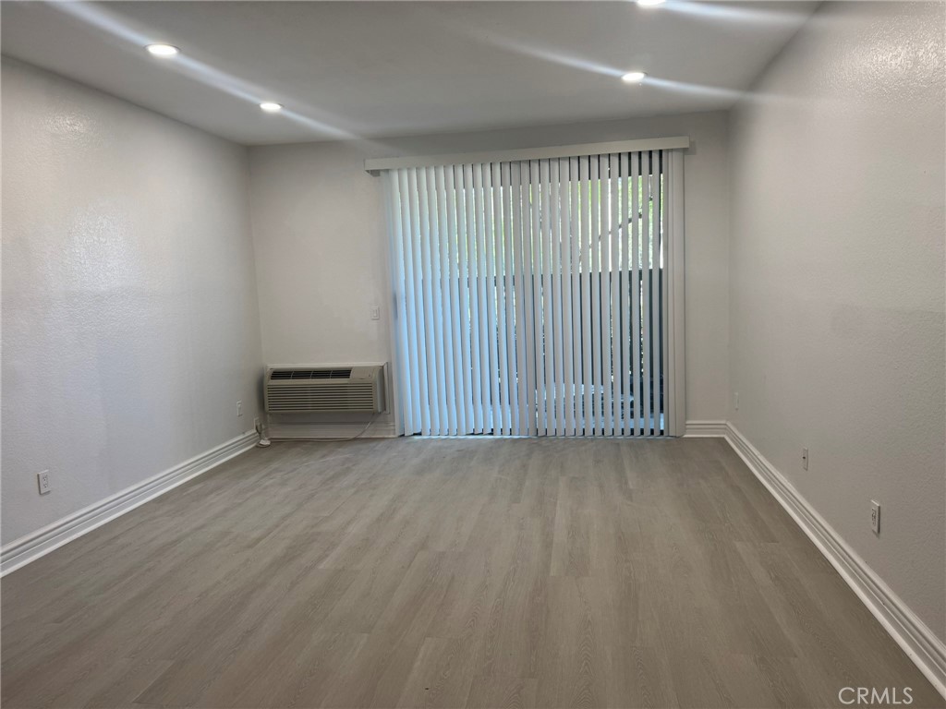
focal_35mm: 24
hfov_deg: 71.6
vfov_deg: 56.8
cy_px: 354
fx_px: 656
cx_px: 473
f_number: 1.78
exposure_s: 1/120
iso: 100
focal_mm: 6.76
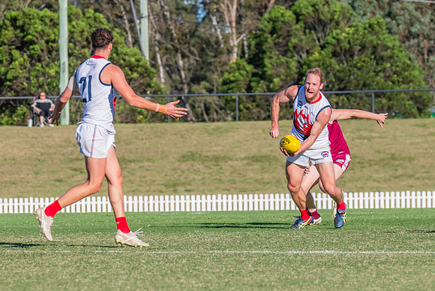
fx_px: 6245
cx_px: 302
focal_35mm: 517
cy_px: 148
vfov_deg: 2.7
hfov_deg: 4.0
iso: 800
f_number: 11
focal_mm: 330
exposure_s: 1/1600
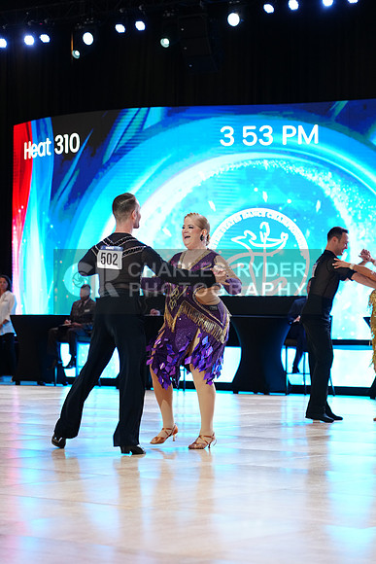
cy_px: 282
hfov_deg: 13.0
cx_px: 188
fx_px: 1644
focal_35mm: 105
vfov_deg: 19.5
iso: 2000
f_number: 4
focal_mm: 105
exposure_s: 1/200
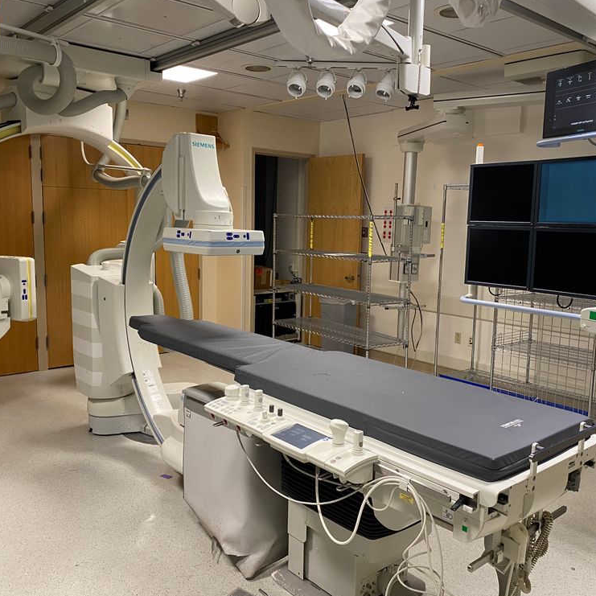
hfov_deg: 52.5
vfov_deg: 52.5
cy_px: 298
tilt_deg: -7.2
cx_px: 295
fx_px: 604
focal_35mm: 31
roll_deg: -1.2
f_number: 1.8
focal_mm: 4.25
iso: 200
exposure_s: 1/60
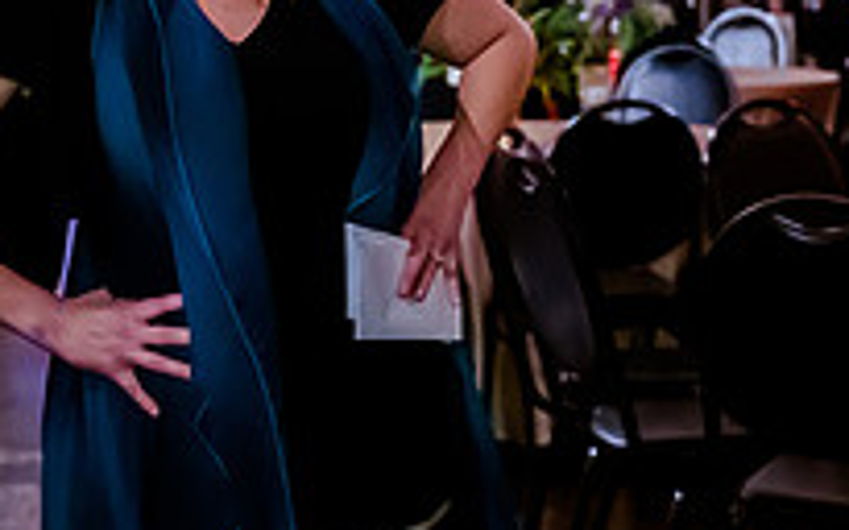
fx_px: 2730
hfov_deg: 17.6
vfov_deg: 10.9
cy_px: -70
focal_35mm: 118
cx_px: 223
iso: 3200
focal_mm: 35
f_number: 2.8
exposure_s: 1/160
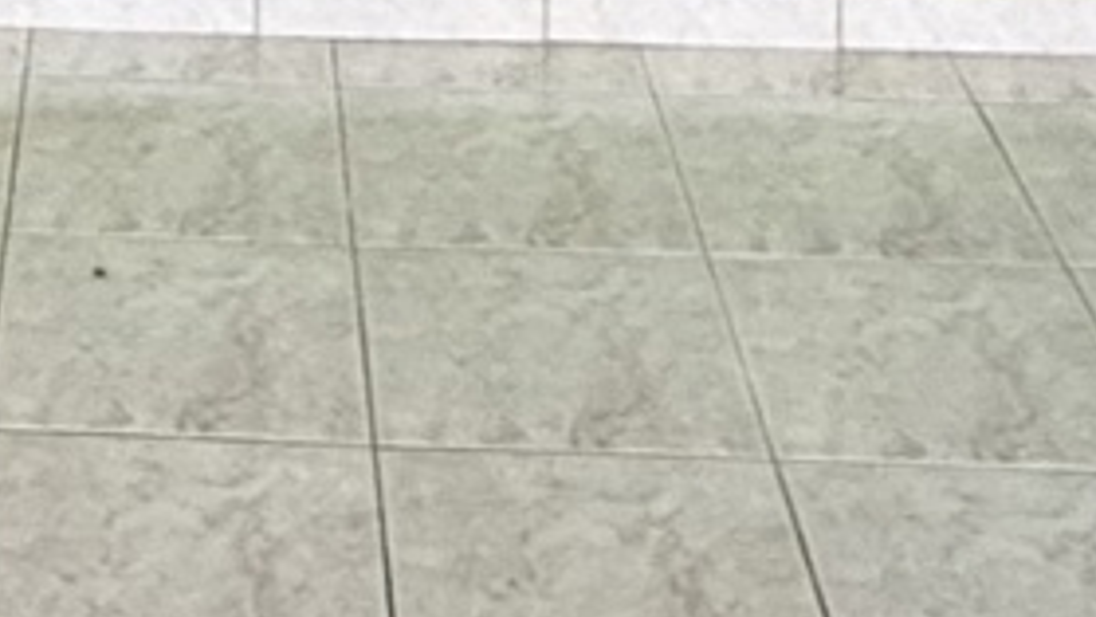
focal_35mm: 105
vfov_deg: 9.2
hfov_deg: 19.8
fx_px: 3052
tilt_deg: -1.6
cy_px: -1250
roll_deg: +0.3
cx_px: 12
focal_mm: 2.22
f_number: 2.2
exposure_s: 1/99
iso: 200
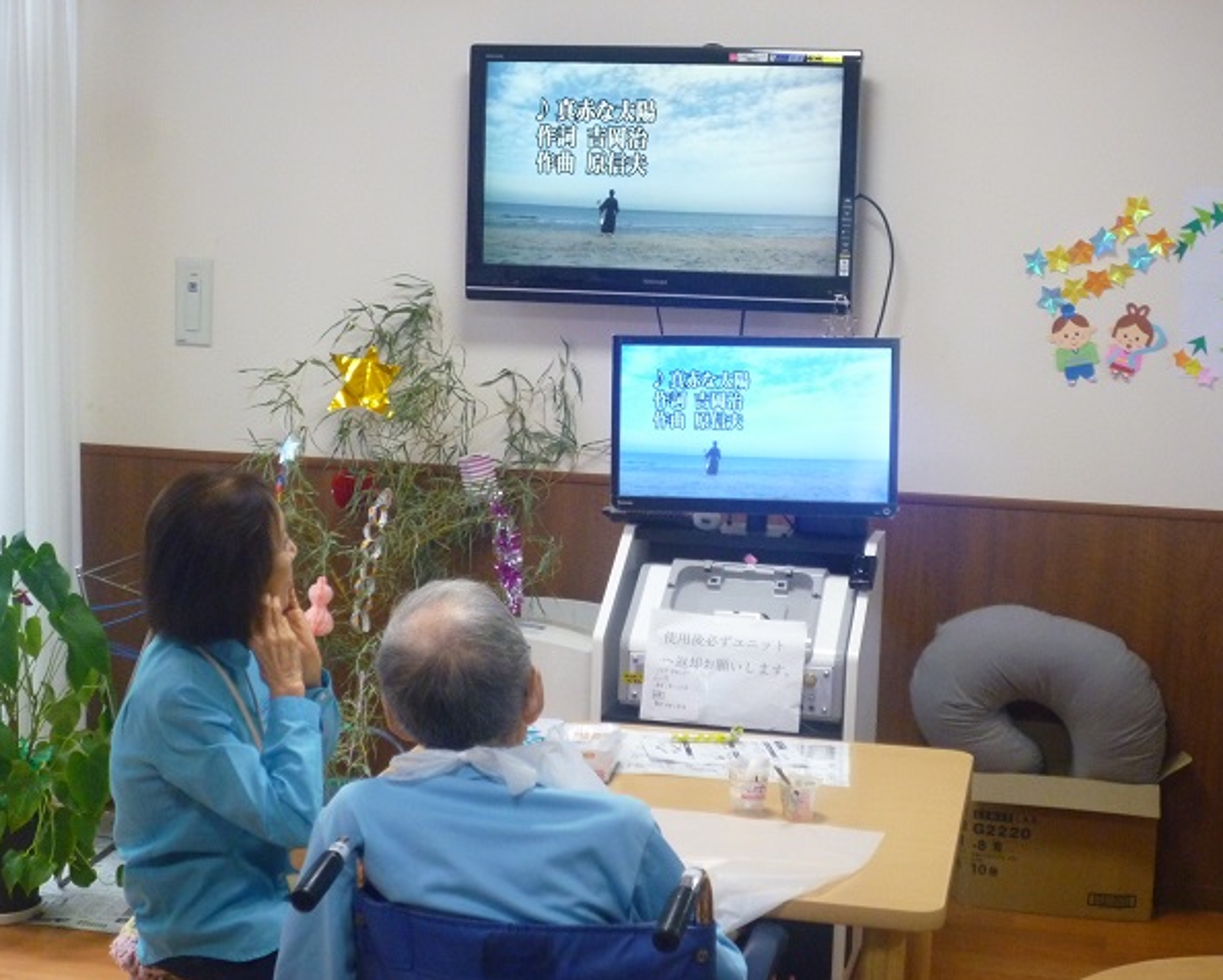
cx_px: 618
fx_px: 2246
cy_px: 490
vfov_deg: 24.6
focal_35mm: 62
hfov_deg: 30.5
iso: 400
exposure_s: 1/15
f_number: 4.7
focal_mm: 10.4
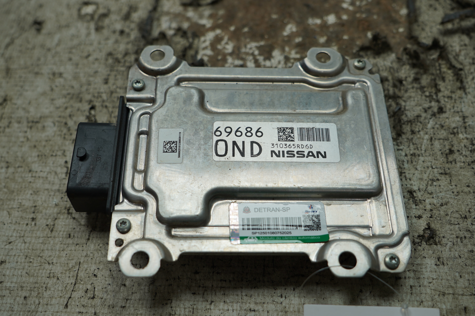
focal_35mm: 39
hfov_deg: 49.6
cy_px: 158
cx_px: 238
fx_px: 514
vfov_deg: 34.1
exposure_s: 1/80
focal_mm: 26
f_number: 4
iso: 100
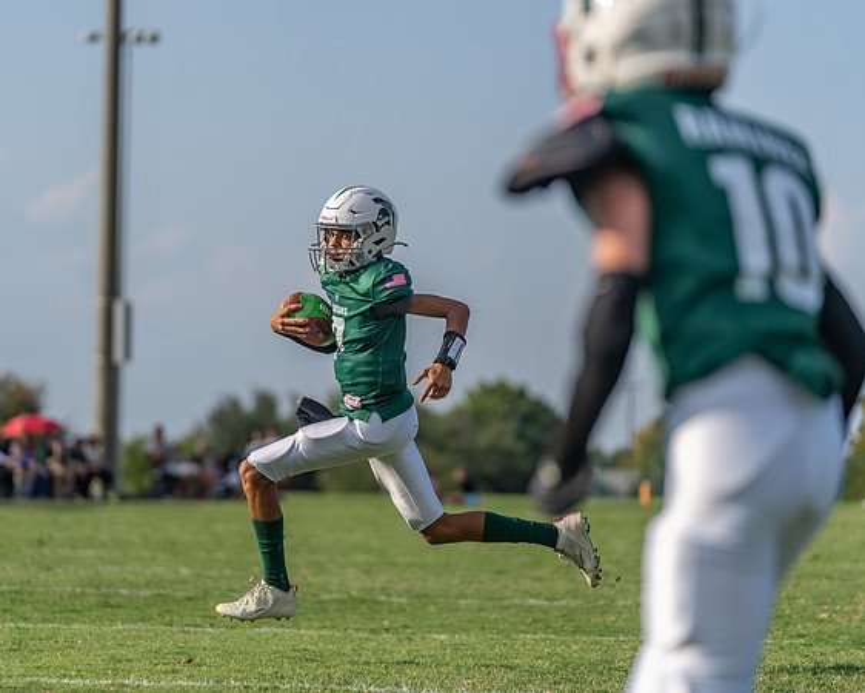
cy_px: 346
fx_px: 4723
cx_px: 317
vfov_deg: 8.4
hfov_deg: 10.5
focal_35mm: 184
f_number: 2.8
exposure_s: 1/2500
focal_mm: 148
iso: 100
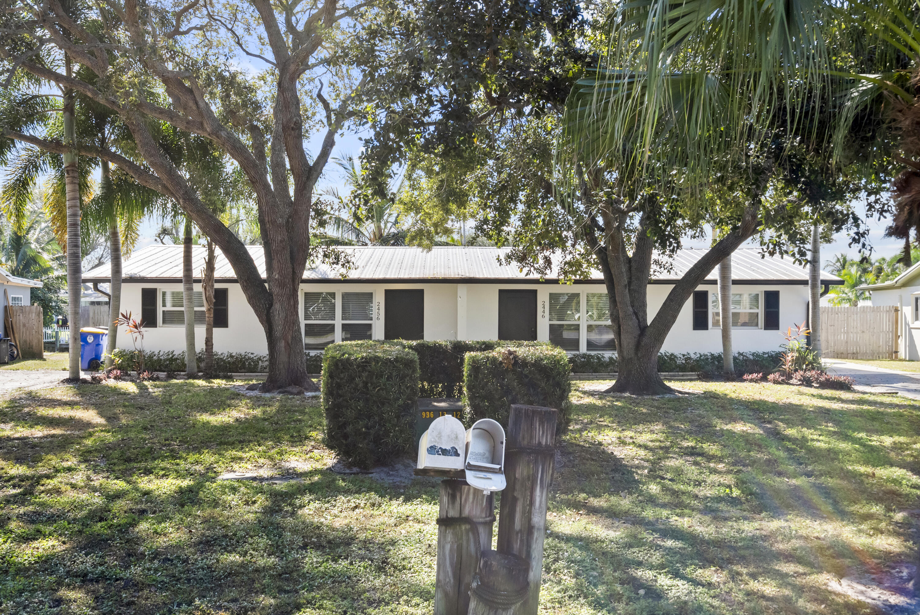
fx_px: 818
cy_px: 308
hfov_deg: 58.7
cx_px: 460
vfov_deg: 41.2
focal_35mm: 32
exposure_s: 1/160
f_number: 10
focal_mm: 32
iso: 1600
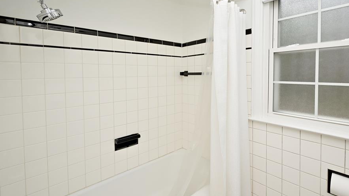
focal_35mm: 17
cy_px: 86
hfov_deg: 95.7
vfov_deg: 63.7
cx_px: 190
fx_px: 157
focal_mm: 14
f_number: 14
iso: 160
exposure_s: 1/60
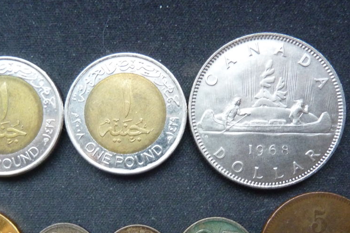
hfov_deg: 54.3
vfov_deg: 37.0
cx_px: 156
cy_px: 171
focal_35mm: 35
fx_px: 340
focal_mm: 4.1
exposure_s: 1/25
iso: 400
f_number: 3.3
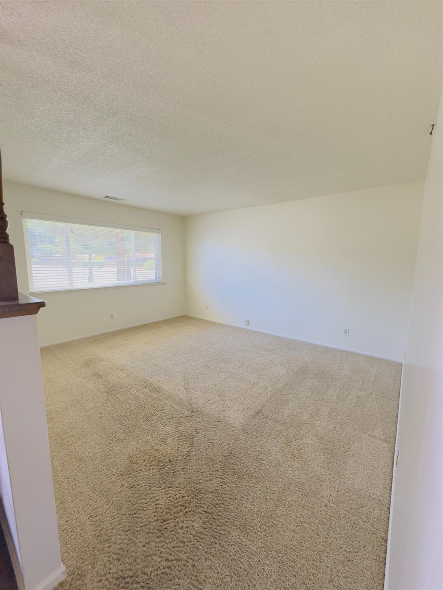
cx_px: 222
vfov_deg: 102.1
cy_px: 295
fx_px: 239
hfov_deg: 85.7
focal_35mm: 14
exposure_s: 1/99
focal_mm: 2.22
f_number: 2.2
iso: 160
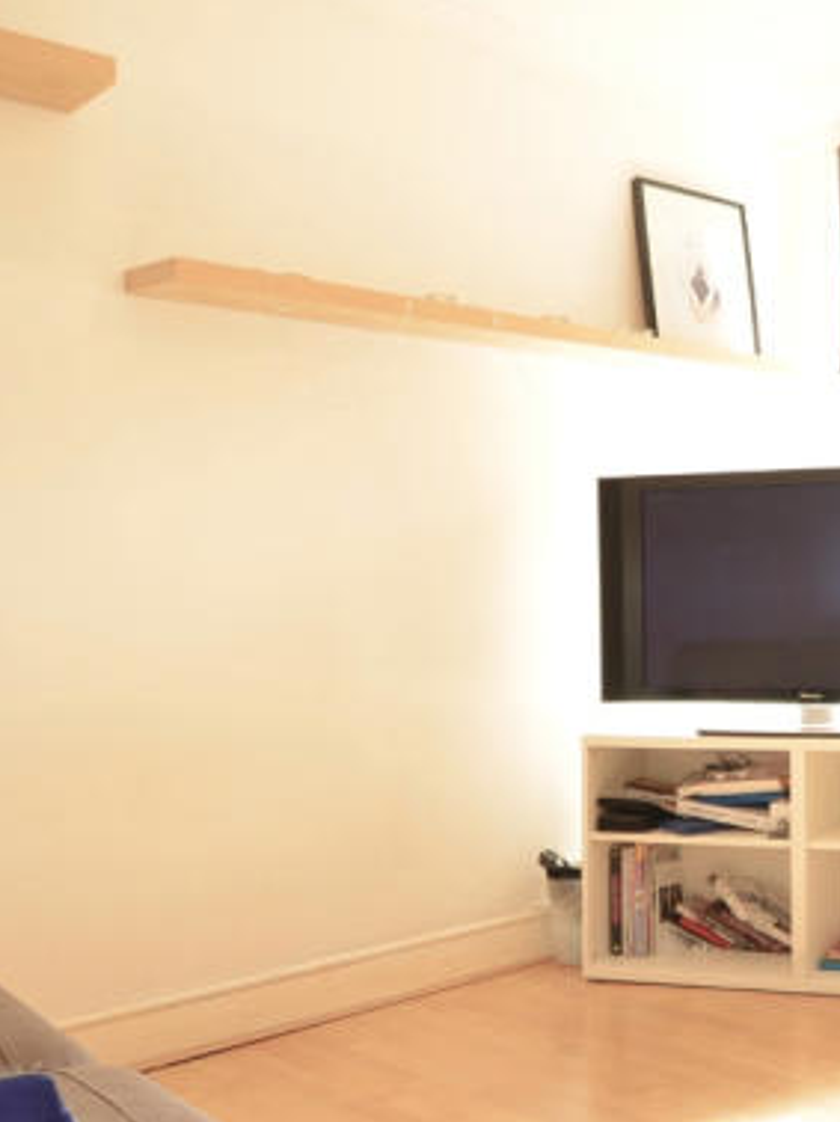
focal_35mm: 39
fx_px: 1263
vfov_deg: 47.8
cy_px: 617
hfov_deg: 33.2
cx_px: 873
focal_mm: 10
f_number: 3.5
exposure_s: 1/30
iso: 280
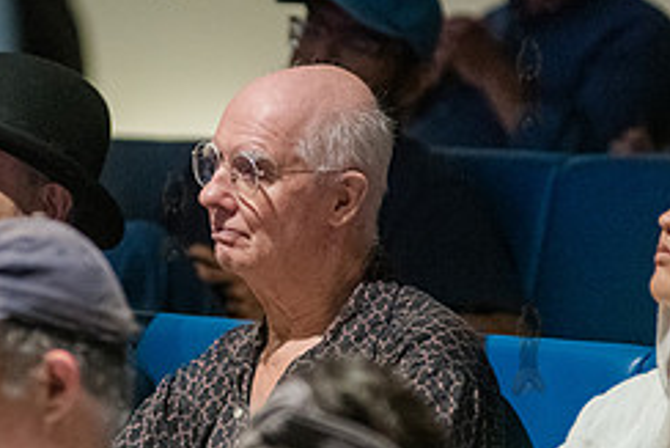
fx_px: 8845
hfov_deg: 4.3
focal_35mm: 475
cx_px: 173
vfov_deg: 2.9
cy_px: 213
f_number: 3.2
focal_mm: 200
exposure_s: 1/320
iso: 6400
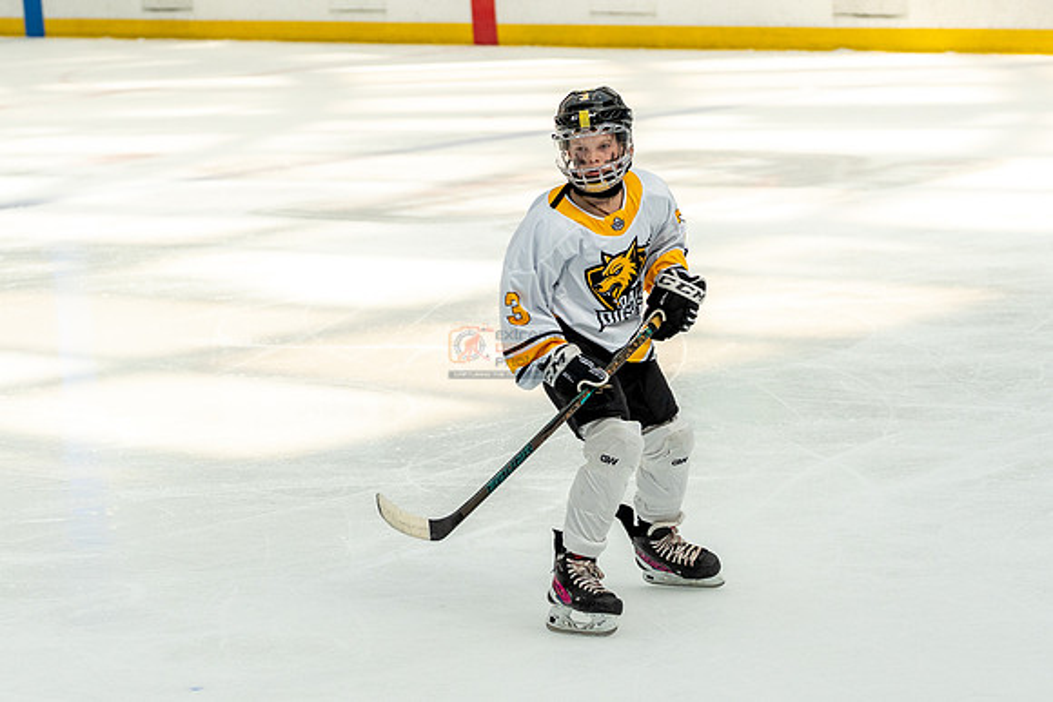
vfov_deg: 8.5
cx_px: 480
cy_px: 353
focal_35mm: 162
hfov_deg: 12.7
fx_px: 4738
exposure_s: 1/1600
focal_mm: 85
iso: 800
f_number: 3.5
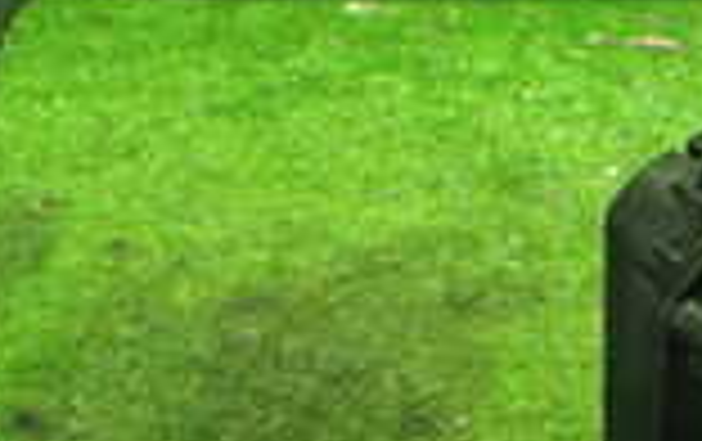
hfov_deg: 16.5
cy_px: 158
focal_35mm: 122
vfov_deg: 10.8
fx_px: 2337
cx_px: 814
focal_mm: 5.4
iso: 800
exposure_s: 1/25
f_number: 2.3
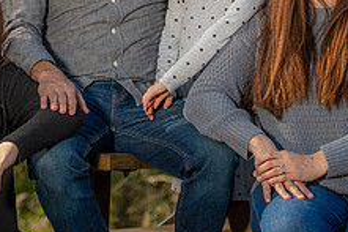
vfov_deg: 6.1
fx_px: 2154
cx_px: 129
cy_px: 0
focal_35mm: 223
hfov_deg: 9.2
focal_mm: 85
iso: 50
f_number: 3.5
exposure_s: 1/250
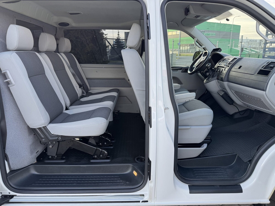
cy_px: 103
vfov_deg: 56.8
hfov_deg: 71.6
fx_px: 191
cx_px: 138
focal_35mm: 24
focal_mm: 6.76
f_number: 1.78
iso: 64
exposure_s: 1/167
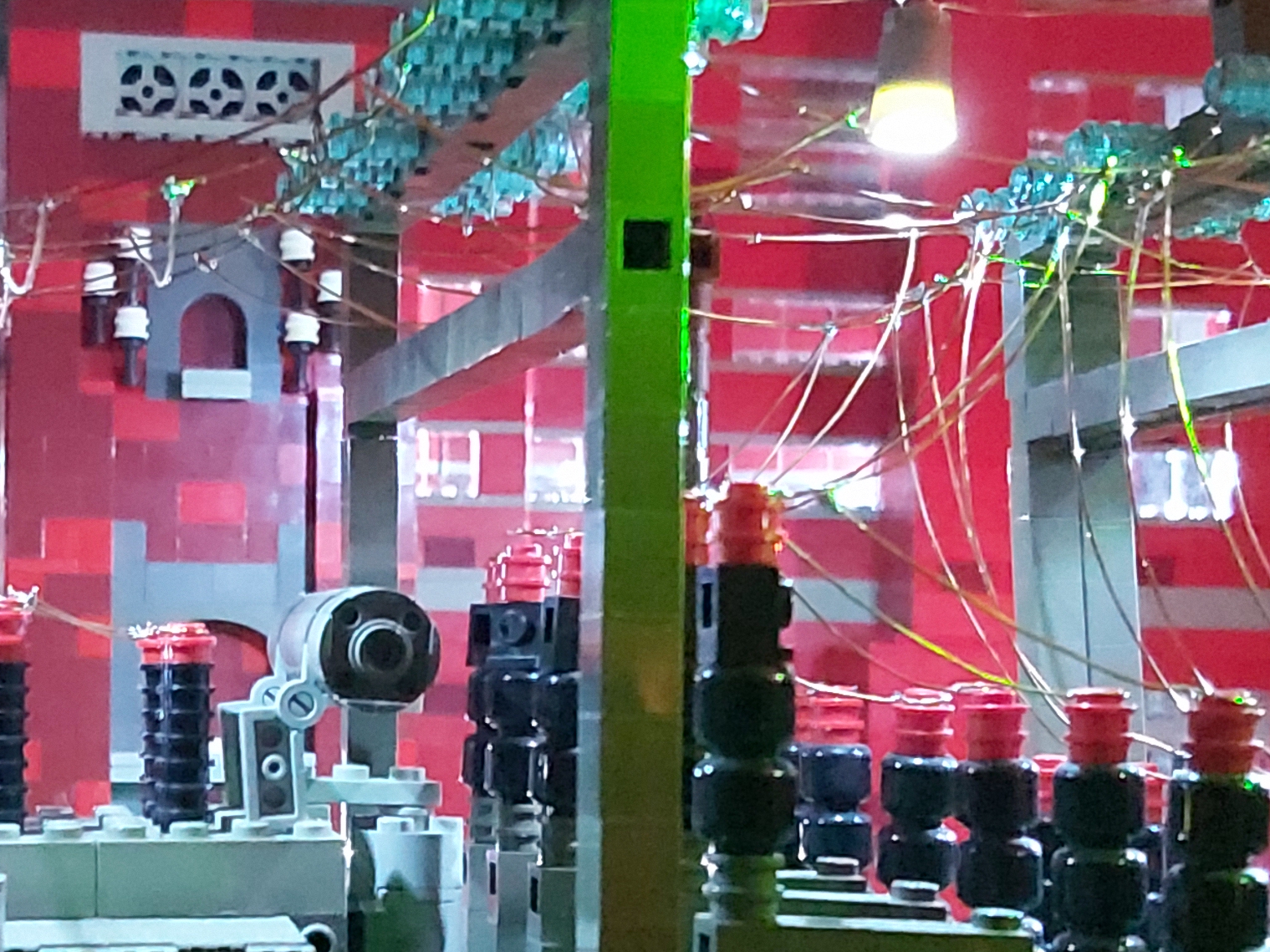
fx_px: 2531
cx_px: 369
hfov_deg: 27.9
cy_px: 626
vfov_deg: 21.2
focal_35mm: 69
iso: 2500
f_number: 1.7
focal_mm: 3.92
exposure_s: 1/10
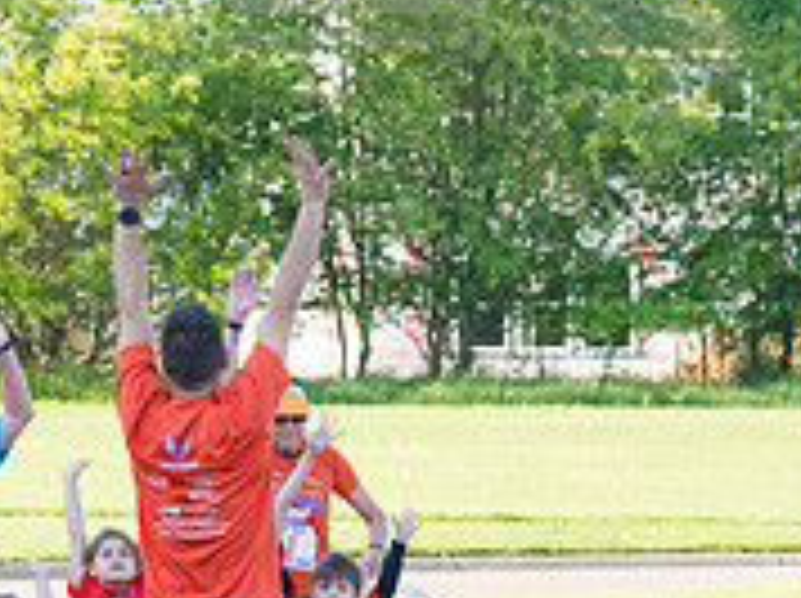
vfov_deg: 4.5
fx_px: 7603
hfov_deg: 6.0
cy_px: 513
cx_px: -284
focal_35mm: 329
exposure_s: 1/1250
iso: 2000
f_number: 5.6
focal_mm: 70
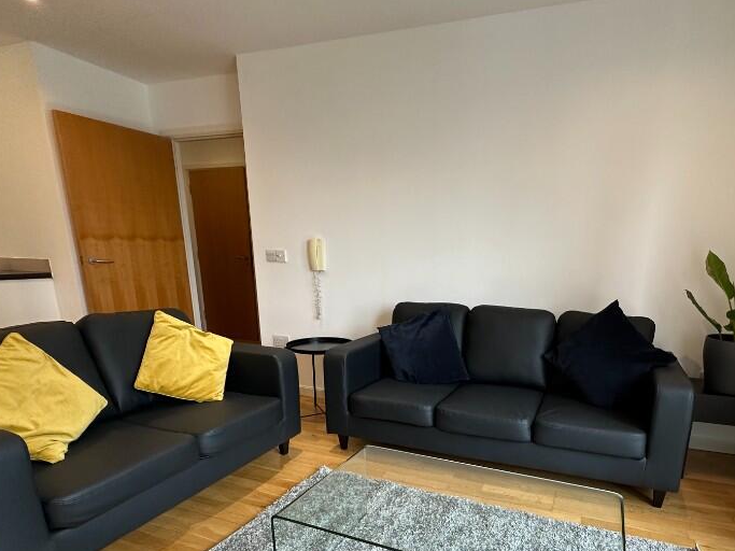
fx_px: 446
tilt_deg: -16.3
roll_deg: -1.8
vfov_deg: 61.6
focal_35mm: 21
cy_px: 376
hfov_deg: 78.3
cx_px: 433
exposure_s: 1/100
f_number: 2.2
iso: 250
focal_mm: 2.22
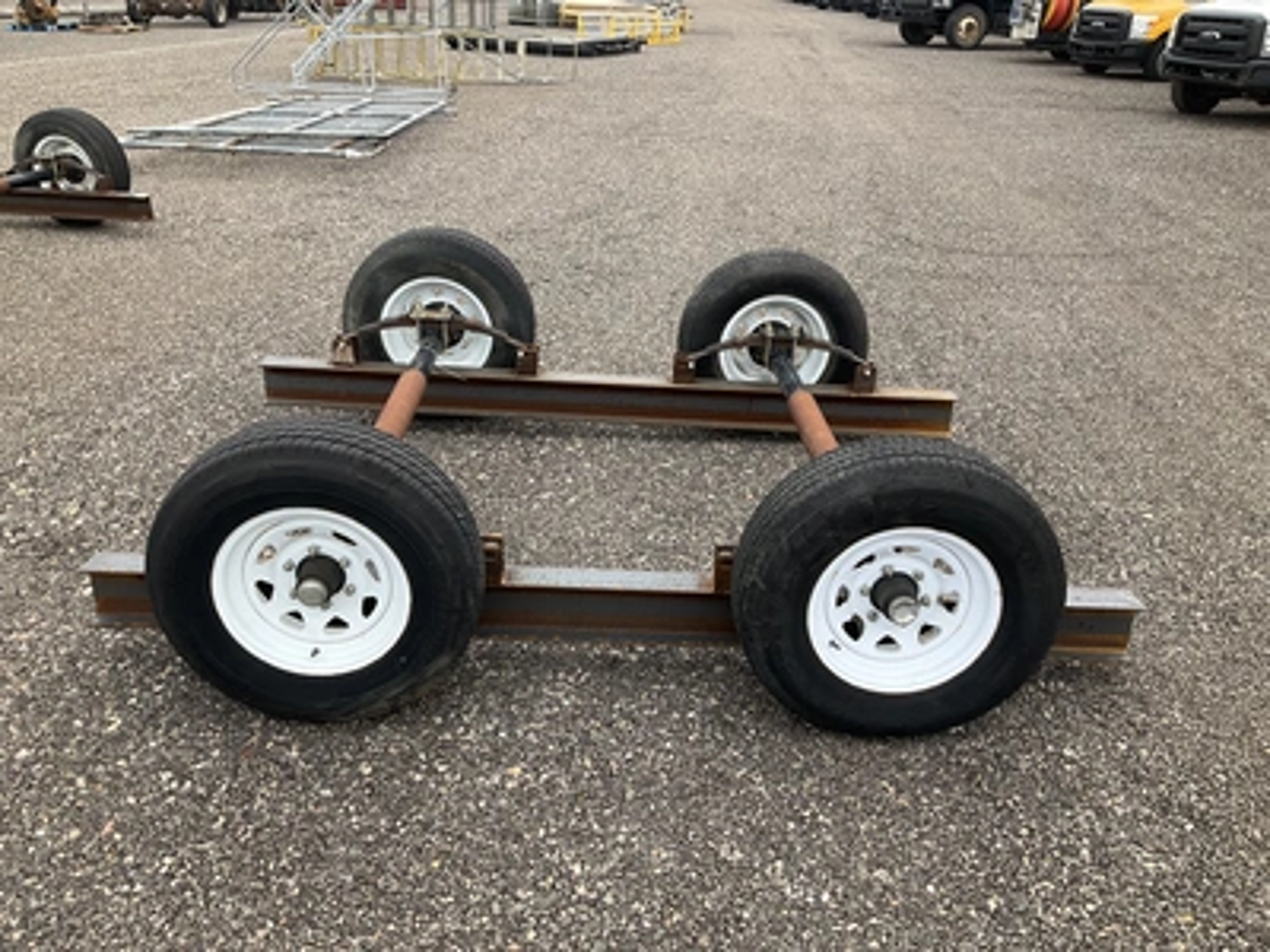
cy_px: 476
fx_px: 1064
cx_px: 635
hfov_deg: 61.7
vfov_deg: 48.2
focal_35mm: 29
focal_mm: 3
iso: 25
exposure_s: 1/719
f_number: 1.8
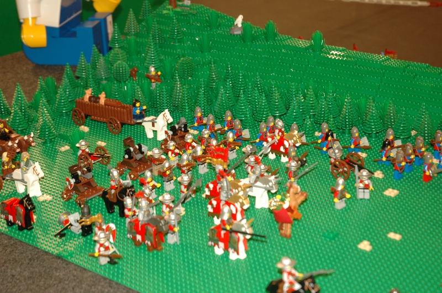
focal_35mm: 75
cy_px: 146
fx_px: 920
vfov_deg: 18.1
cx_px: 221
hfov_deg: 27.0
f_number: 4.5
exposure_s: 1/60
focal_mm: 50
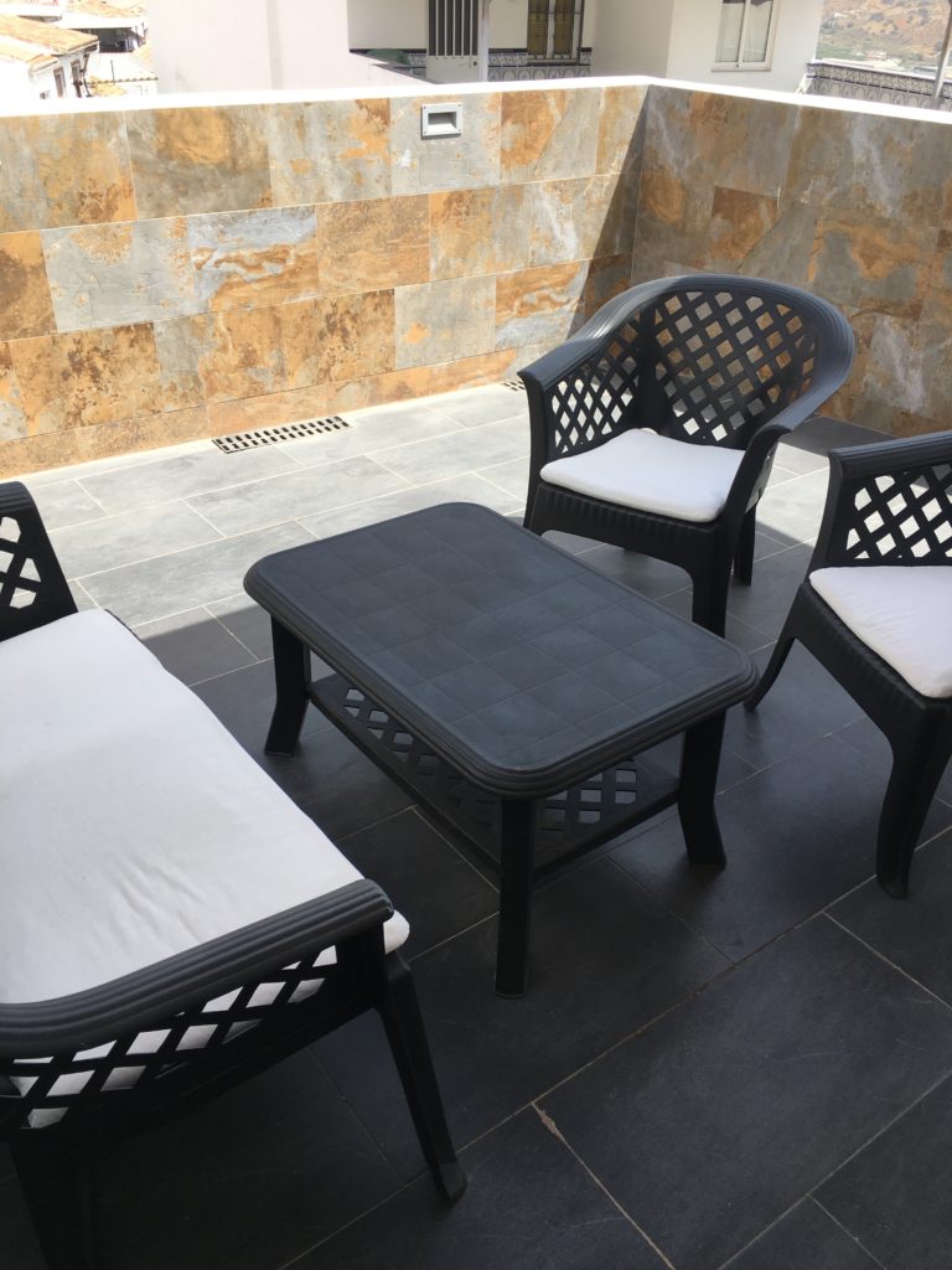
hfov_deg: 48.2
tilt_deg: -31.5
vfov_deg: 61.7
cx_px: 476
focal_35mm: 29
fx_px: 1063
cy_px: 635
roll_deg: -0.8
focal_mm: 4.15
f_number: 2.2
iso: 25
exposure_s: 1/605
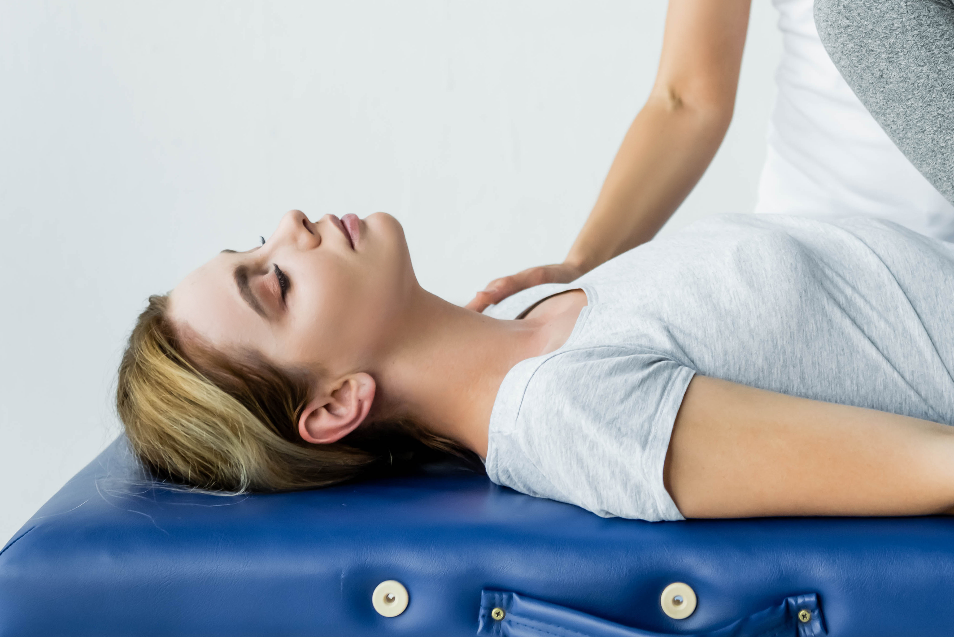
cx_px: 715
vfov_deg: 13.6
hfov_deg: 20.2
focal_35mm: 100
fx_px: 2651
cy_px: 77
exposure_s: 1/160
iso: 640
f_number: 3.5
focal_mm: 50
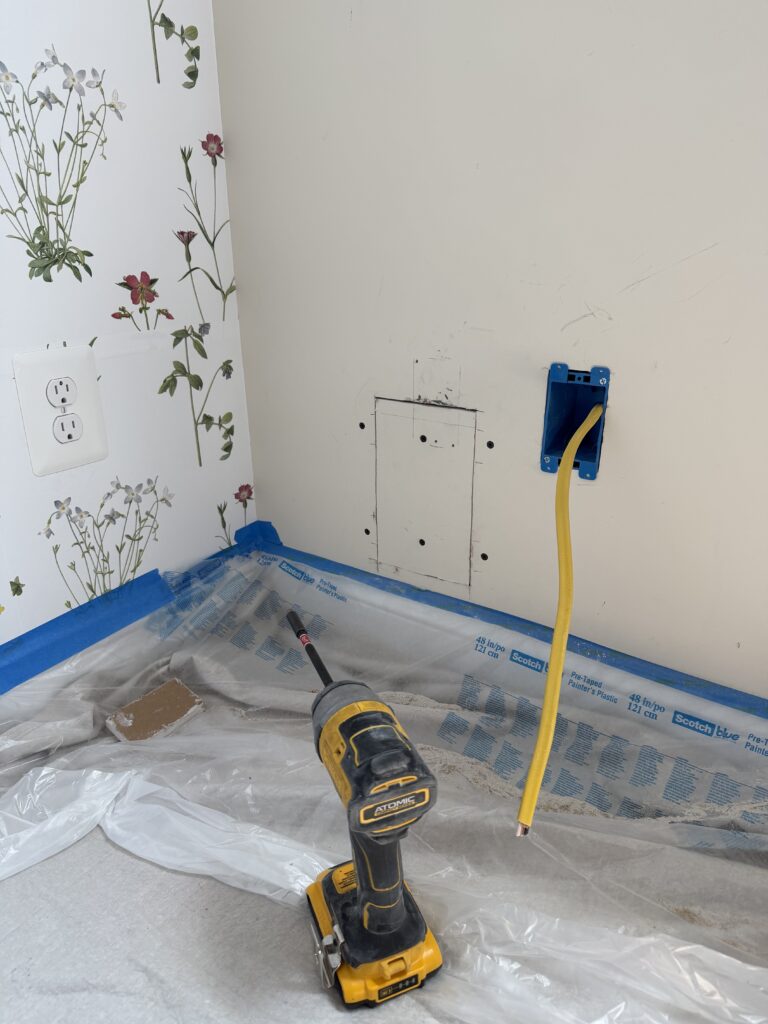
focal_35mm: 24
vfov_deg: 71.6
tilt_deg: -20.5
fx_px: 710
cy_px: 512
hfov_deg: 56.8
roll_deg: +1.6
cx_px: 384
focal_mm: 6.76
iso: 125
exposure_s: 1/121
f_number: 1.78
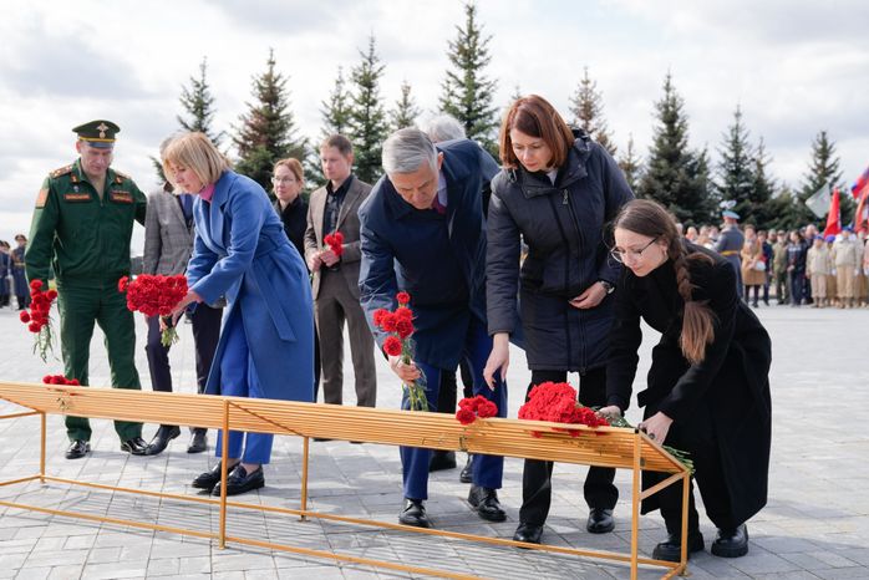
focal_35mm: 40
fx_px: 966
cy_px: 290
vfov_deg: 33.4
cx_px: 434
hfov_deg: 48.4
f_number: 4.5
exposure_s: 1/1600
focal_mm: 40
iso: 320
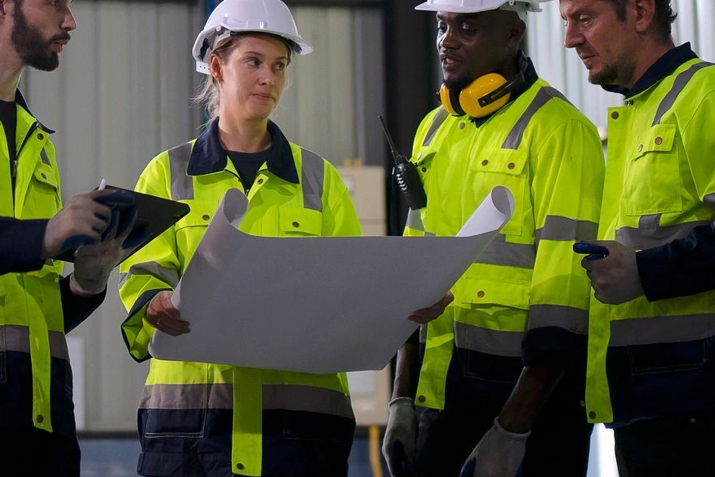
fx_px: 2165
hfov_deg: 18.7
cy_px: 48
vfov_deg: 12.5
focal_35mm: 109
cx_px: 237
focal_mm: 45
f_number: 1.8
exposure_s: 1/200
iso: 250
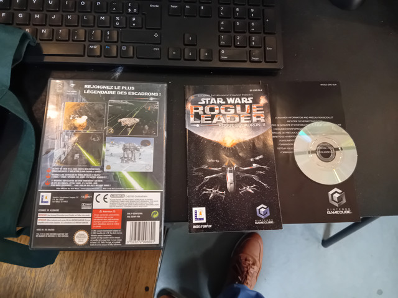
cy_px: 149
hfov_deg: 67.3
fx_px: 299
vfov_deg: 53.1
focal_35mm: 26
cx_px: 199
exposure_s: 1/14.5
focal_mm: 3.88
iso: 4000
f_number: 1.8
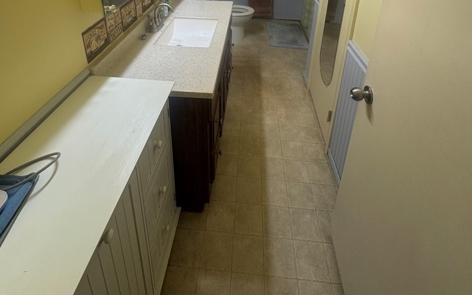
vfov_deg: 49.5
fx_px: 257
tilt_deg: -20.3
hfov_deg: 85.1
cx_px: 235
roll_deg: -1.4
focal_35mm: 20
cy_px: 4
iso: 200
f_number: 2.2
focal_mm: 2.22
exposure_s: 1/120
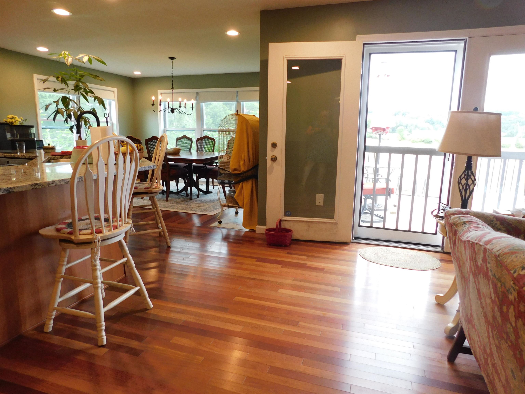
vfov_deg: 58.9
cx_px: 262
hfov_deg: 73.9
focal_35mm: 23
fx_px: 349
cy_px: 197
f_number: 3
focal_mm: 4
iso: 160
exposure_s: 1/30
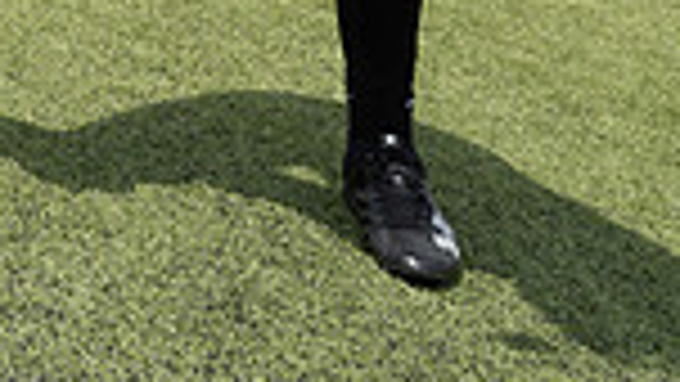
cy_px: -593
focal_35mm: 106
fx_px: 1912
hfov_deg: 19.8
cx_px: 72
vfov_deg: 9.8
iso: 160
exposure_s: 1/250
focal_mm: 34
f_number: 11
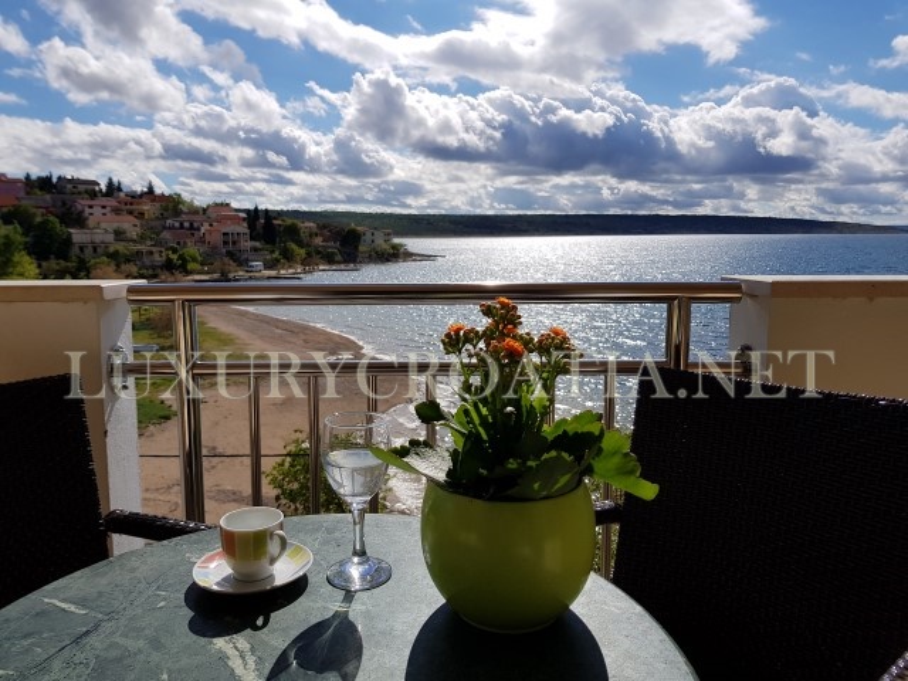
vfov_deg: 53.1
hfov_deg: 67.3
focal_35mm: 26
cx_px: 454
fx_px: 682
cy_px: 340
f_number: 1.7
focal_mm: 4.2
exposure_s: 1/5312
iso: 40
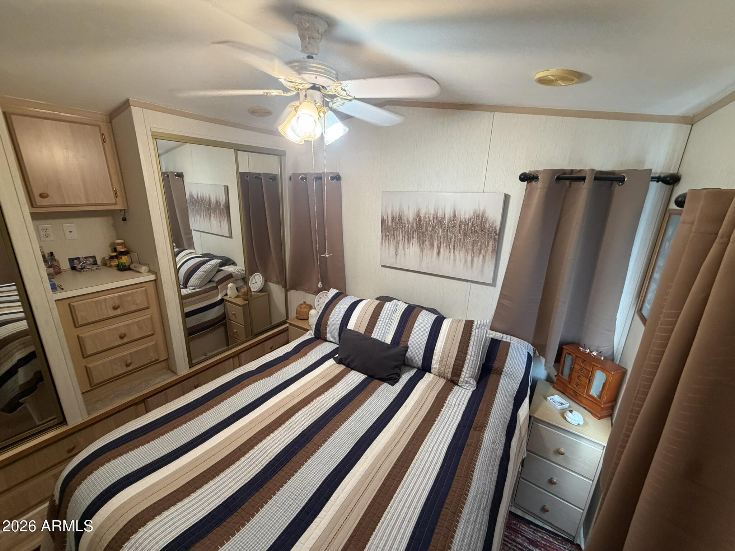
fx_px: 297
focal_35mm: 14
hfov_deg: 102.1
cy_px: 276
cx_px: 368
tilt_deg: -17.0
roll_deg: -1.2
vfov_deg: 85.7
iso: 320
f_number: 2.2
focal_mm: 2.22
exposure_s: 1/60
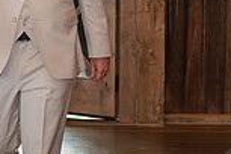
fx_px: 1290
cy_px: -41
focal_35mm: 201
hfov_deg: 10.0
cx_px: -75
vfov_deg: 6.8
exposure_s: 1/200
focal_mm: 35
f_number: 3.2
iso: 360
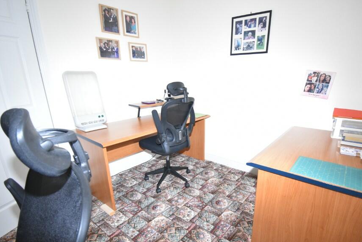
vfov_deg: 67.1
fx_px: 181
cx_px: 196
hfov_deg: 89.8
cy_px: 138
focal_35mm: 18
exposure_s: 1/125
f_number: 4.5
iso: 2000
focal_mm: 10
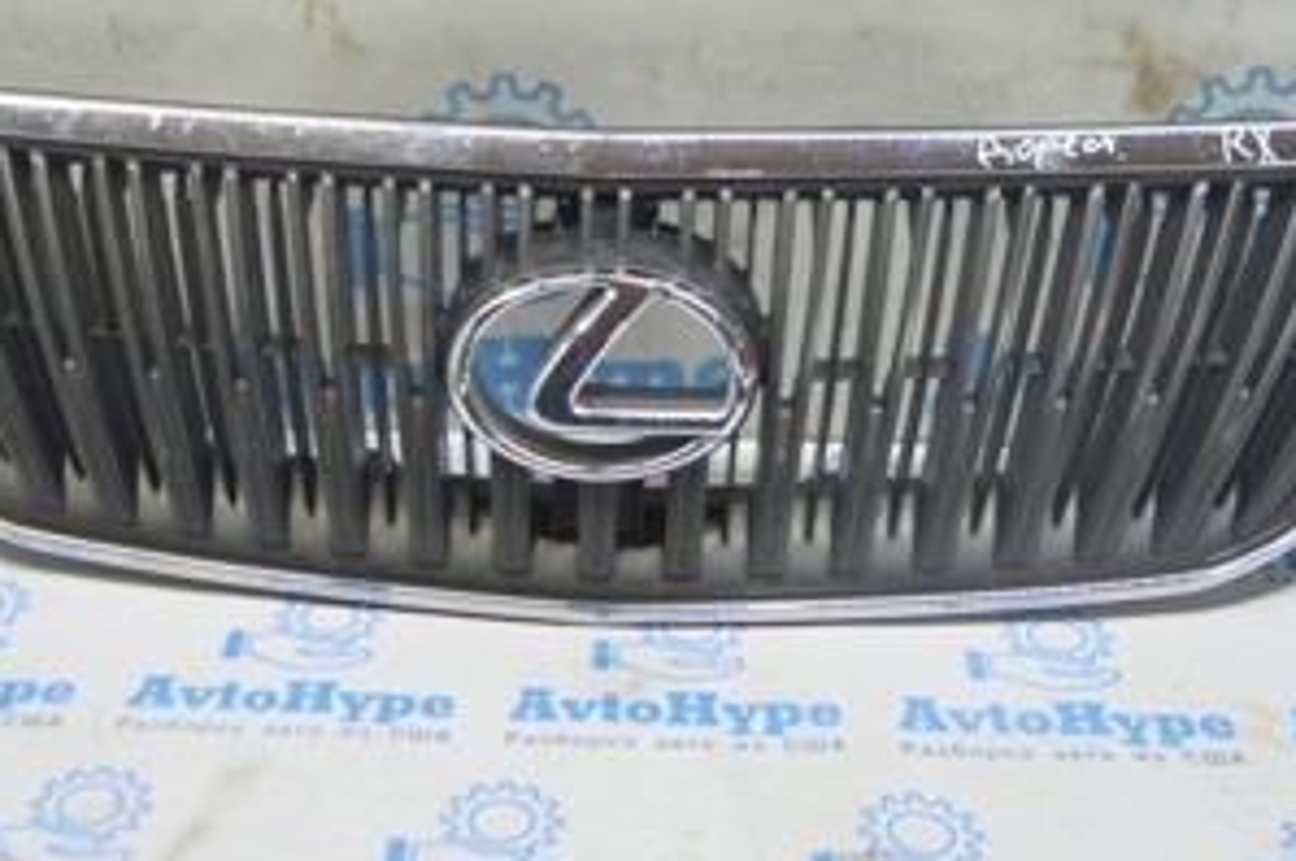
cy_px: 15
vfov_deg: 22.5
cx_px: 504
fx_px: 2086
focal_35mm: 58
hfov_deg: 34.4
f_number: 3.5
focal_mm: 18
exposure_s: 1/40
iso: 400
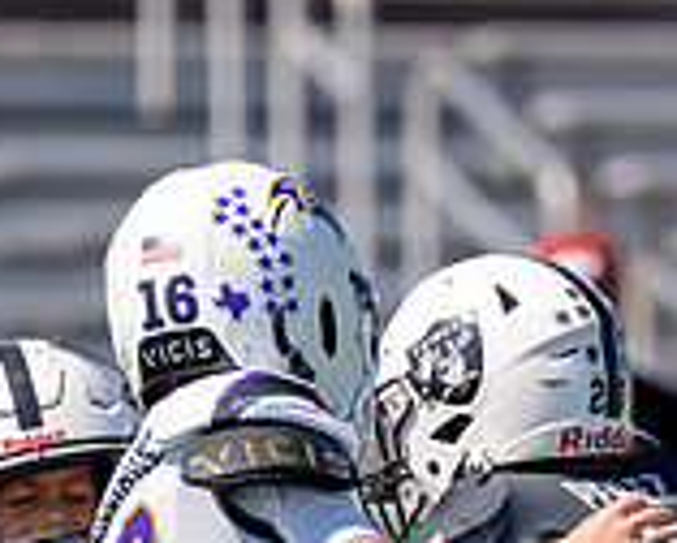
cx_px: 618
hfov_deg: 1.9
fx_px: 20202
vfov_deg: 1.5
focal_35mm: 1007
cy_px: 709
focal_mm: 200
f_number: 2.8
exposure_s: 1/5000
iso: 200
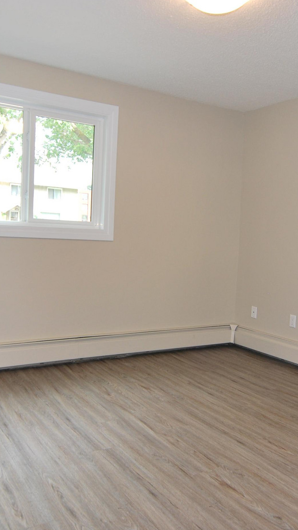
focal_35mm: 32
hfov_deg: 36.8
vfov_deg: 61.3
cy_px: 268
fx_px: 447
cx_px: 135
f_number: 4
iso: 200
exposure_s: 1/60
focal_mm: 13
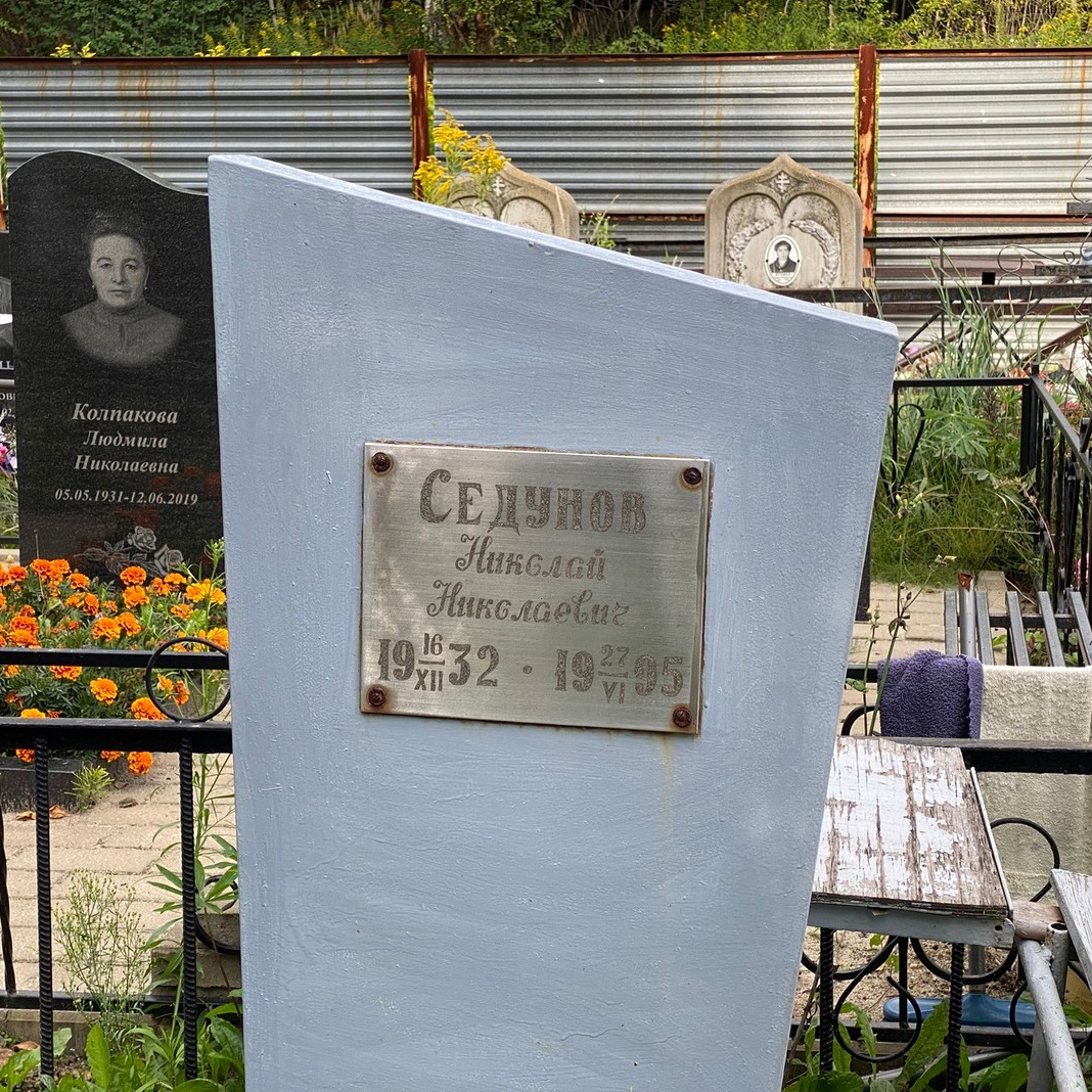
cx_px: 618
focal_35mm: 62
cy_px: 547
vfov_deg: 27.7
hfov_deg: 27.7
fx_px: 2213
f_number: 2
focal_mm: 6
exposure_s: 1/240
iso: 20
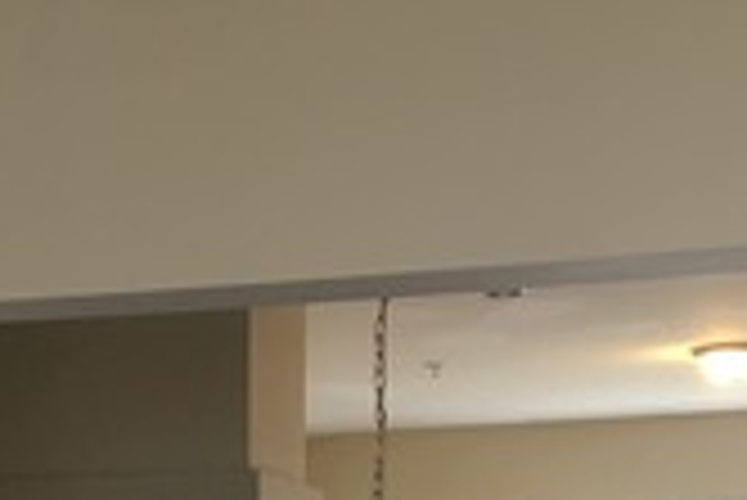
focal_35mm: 116
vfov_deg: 10.9
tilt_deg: -6.0
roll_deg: +0.6
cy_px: 964
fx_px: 2409
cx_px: 45
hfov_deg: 17.3
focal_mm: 4.15
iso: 100
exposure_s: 1/30
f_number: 2.2
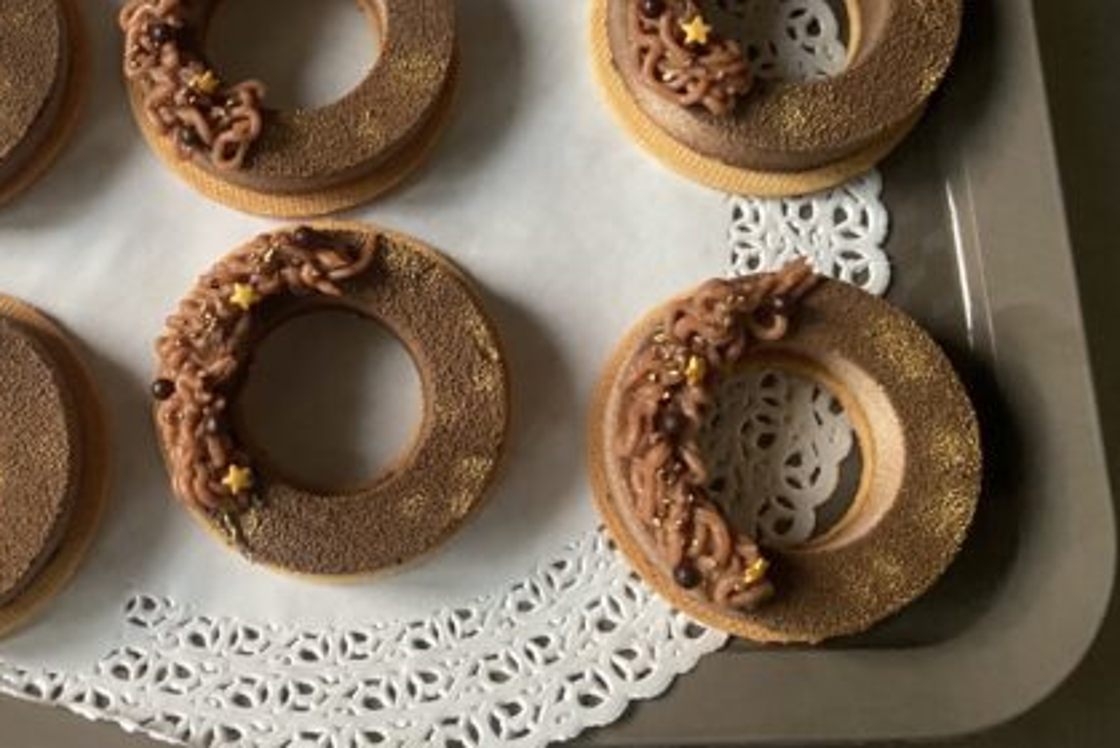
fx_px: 1339
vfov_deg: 31.0
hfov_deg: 44.2
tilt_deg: -78.5
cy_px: 238
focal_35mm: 43
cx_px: 306
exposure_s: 1/30
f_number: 1.8
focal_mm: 4.25
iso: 640
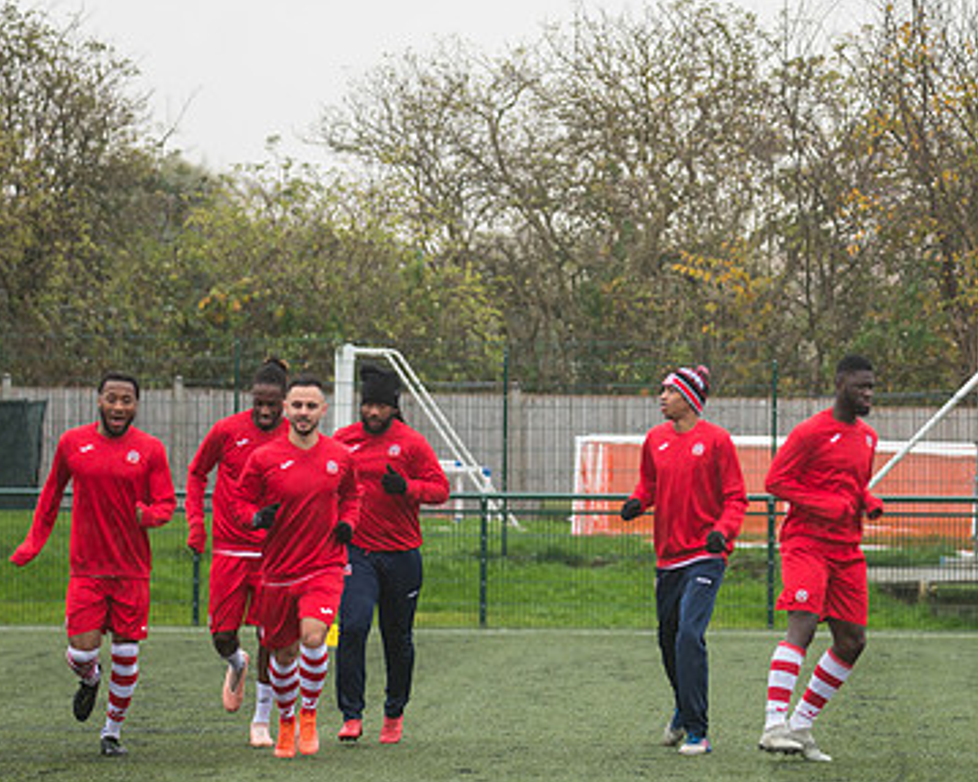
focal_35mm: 287
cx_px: 709
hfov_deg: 6.7
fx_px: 8305
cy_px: 355
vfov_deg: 5.4
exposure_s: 1/200
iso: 400
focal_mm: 155
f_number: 2.8
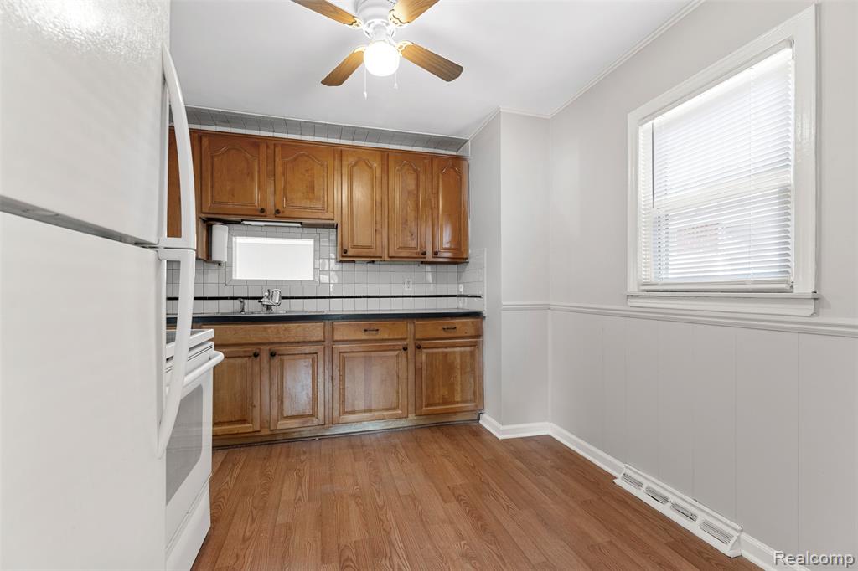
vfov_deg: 74.8
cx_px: 429
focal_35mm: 16
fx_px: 374
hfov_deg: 97.8
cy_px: 286
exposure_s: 1/2
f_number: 8
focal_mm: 15.7
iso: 500
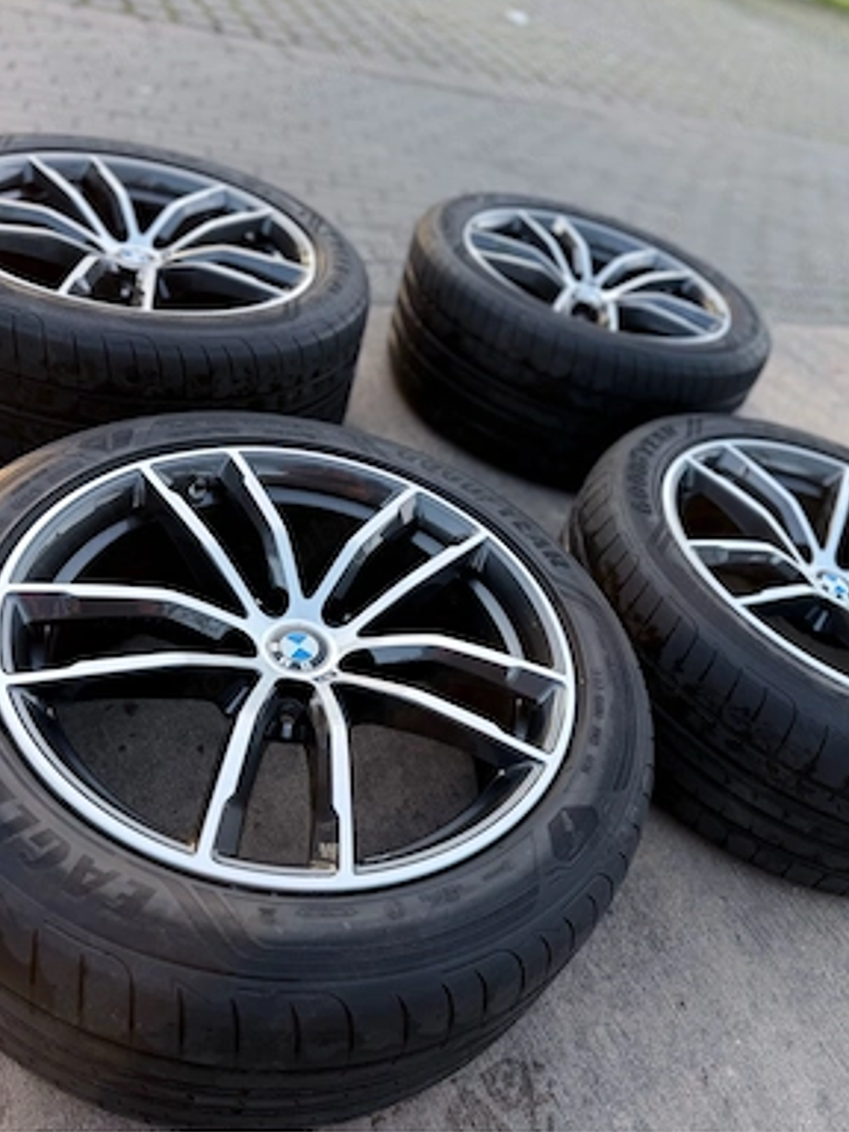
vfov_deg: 69.4
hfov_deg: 54.9
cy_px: 545
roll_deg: -19.6
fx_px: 818
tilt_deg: -37.9
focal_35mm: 25
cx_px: 419
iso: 64
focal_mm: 6.76
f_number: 1.78
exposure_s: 1/171
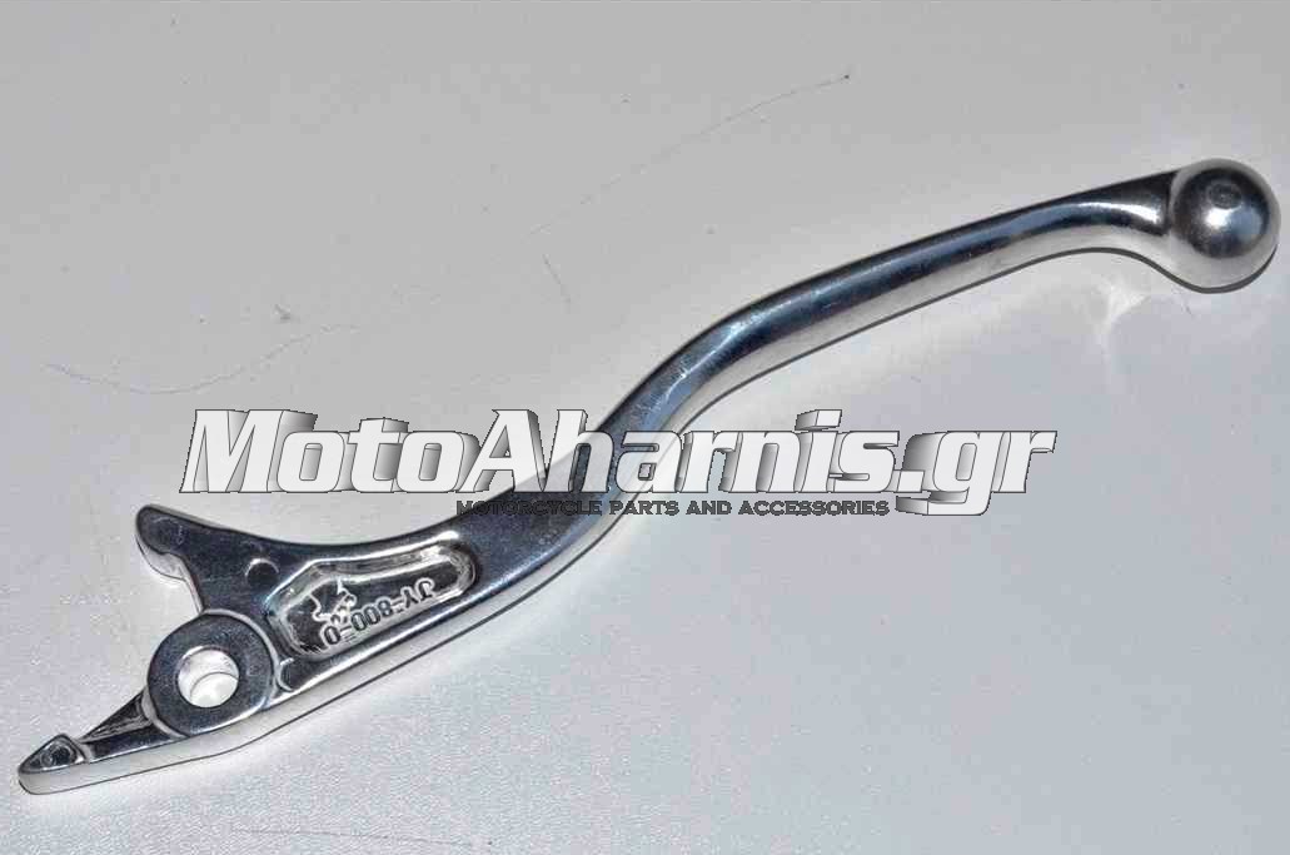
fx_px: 3238
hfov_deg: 22.5
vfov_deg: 15.0
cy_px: 463
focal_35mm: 91
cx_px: 618
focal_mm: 55
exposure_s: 1/100
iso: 160
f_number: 20
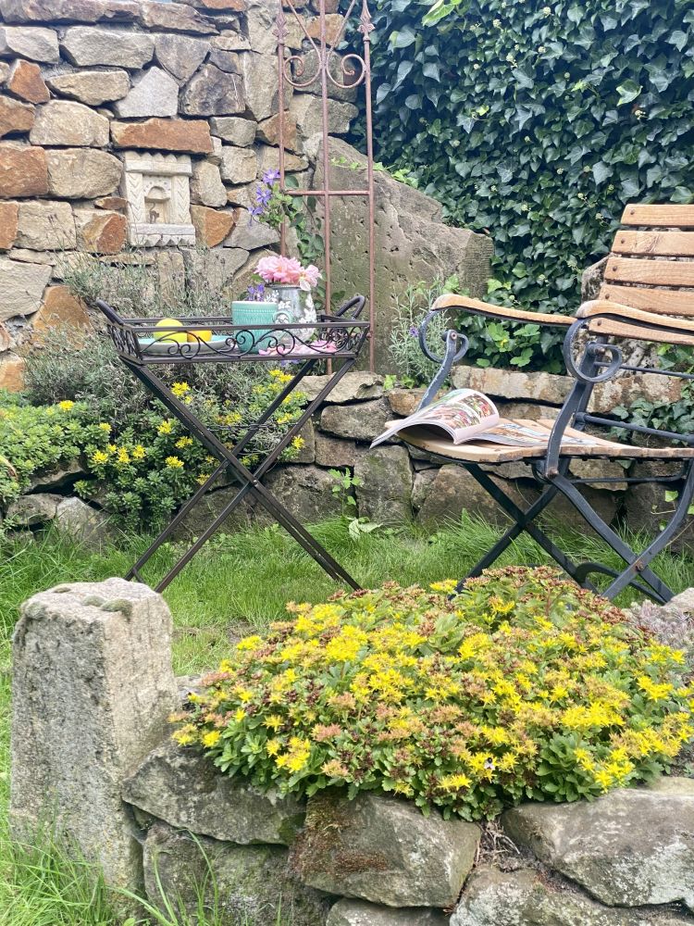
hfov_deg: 28.0
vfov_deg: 36.8
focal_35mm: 52
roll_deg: -0.8
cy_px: 463
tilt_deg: -8.4
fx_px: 1390
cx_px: 347
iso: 20
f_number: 2
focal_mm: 6
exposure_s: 1/242
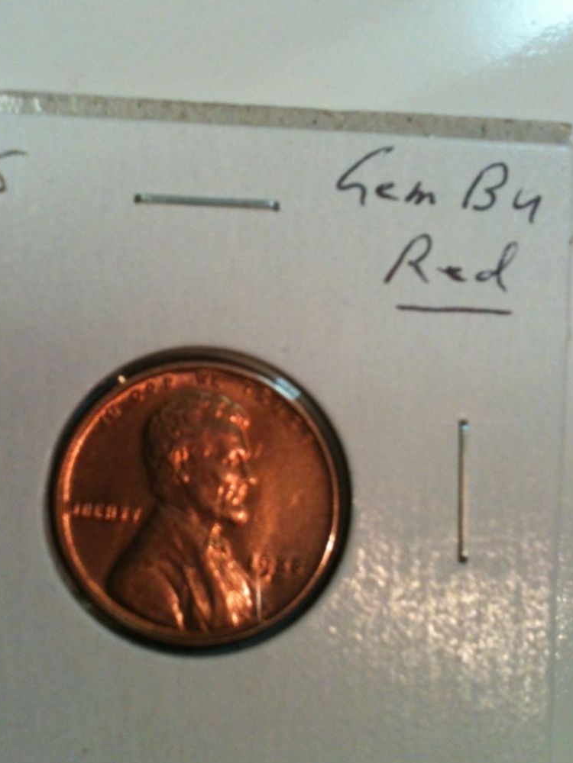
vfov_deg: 44.8
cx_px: 247
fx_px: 927
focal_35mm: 42
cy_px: 402
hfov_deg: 34.3
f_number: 2.8
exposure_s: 1/15
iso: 125
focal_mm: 3.85
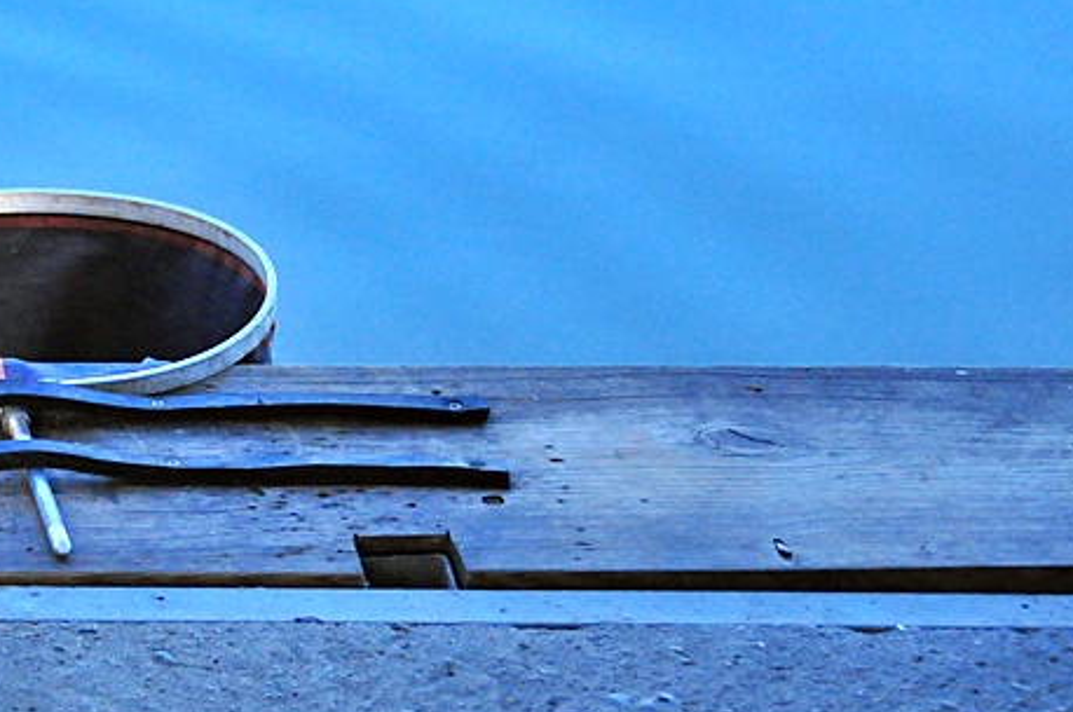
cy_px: 412
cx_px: 37
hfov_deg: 10.9
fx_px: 5595
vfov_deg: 7.3
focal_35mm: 188
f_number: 4.8
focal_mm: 56
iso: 1600
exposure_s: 1/2000
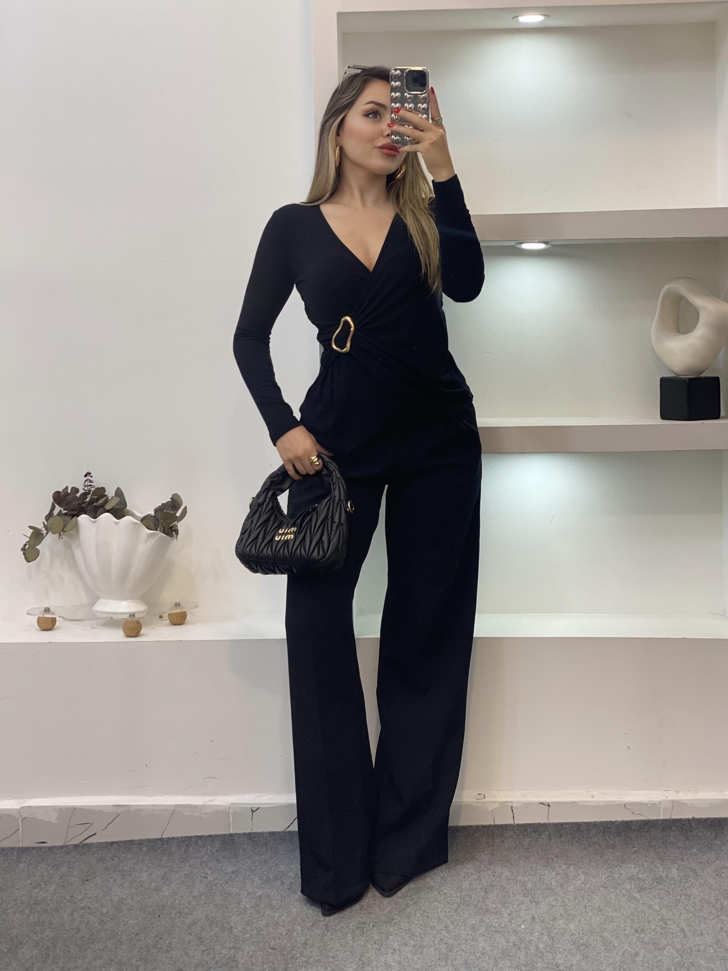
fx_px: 1458
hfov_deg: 28.0
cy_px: 486
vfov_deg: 36.8
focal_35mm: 52
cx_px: 364
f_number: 2
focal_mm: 6
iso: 80
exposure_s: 1/100
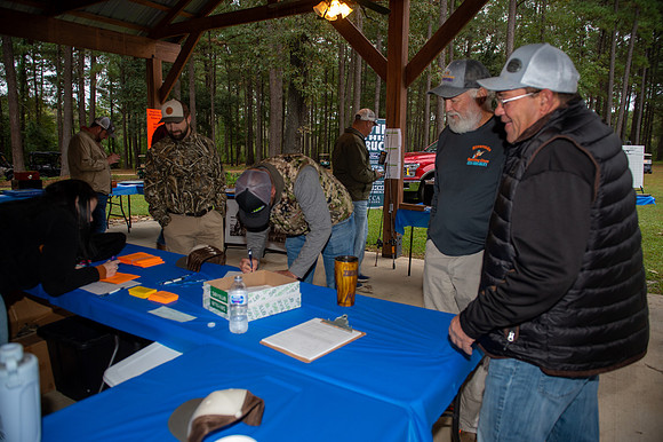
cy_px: 221
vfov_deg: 53.1
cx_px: 332
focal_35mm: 24
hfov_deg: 73.8
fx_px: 442
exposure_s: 1/60
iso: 400
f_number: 3.5
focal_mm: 24
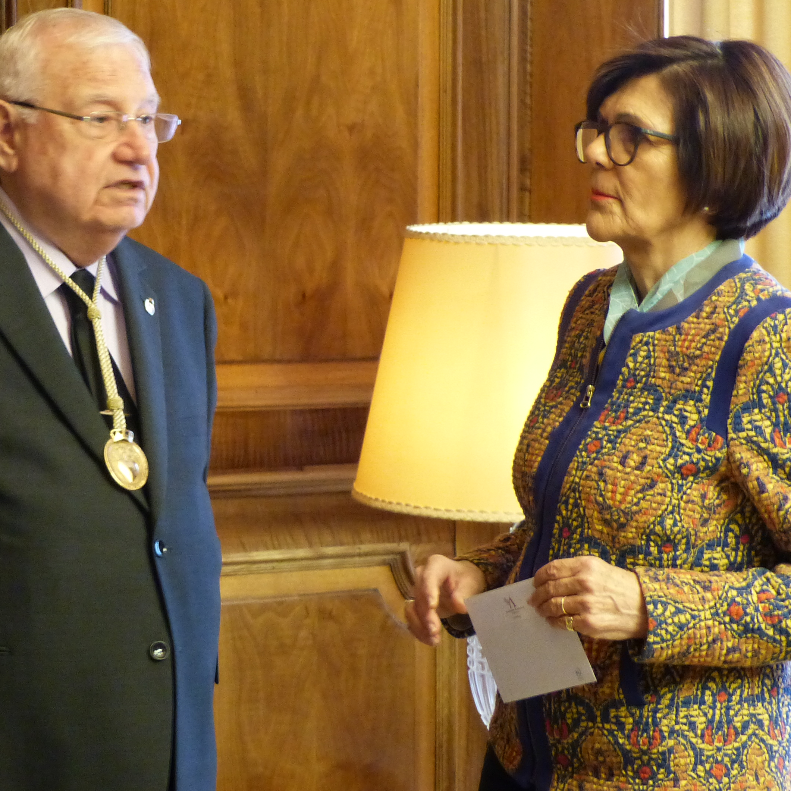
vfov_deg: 13.9
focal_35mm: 125
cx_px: 160
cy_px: 329
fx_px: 3232
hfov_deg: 13.9
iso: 400
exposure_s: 1/15
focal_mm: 13.5
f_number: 2.8
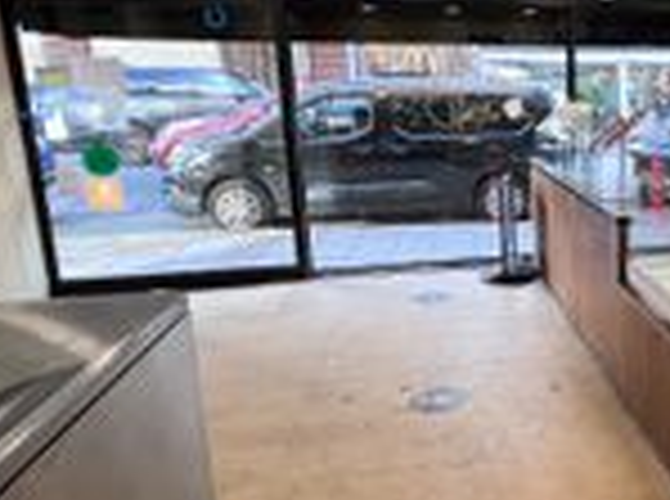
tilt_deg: -12.6
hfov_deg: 45.5
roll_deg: +0.4
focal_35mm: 35
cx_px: 652
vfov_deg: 40.5
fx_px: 676
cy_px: 239
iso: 80
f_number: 1.8
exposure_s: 1/100
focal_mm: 1.57
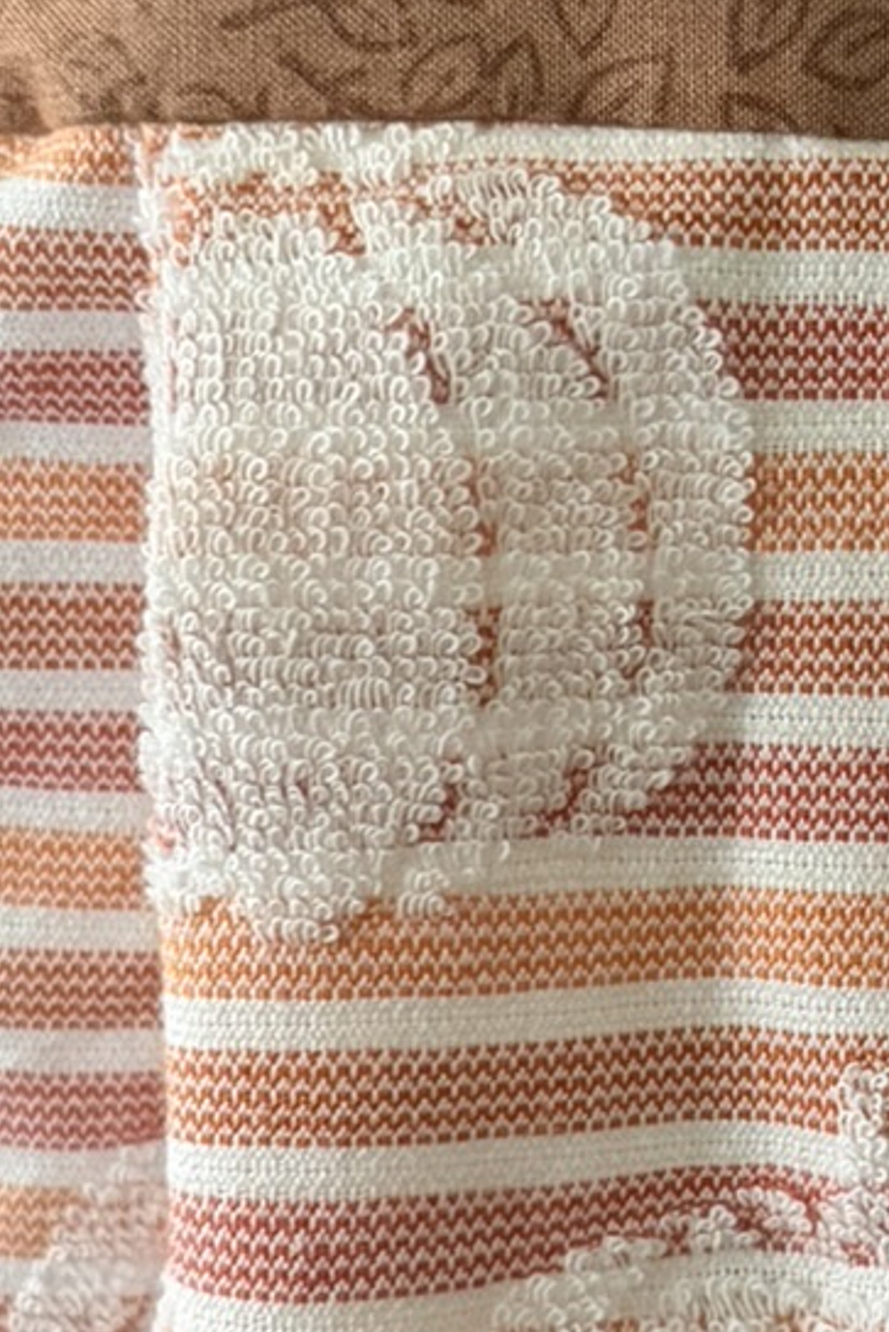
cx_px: 784
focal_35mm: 94
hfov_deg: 14.4
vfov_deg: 21.7
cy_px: 649
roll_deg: +0.4
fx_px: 3479
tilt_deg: -12.1
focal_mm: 6.76
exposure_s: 1/40
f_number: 1.78
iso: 1000
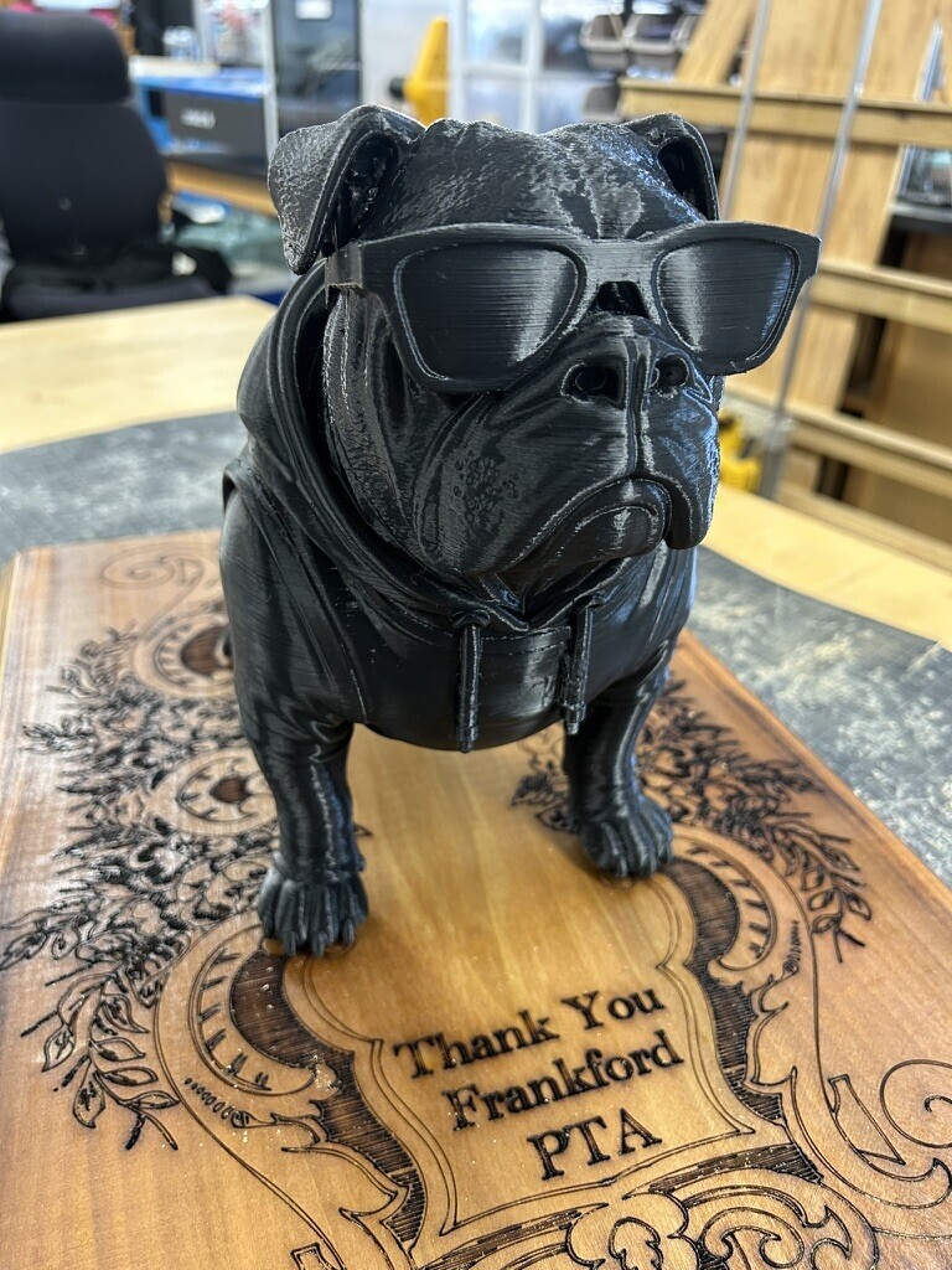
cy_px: 635
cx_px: 476
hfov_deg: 53.1
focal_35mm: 26
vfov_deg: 67.3
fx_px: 953
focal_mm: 5.7
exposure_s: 1/60
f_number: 1.5
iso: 200
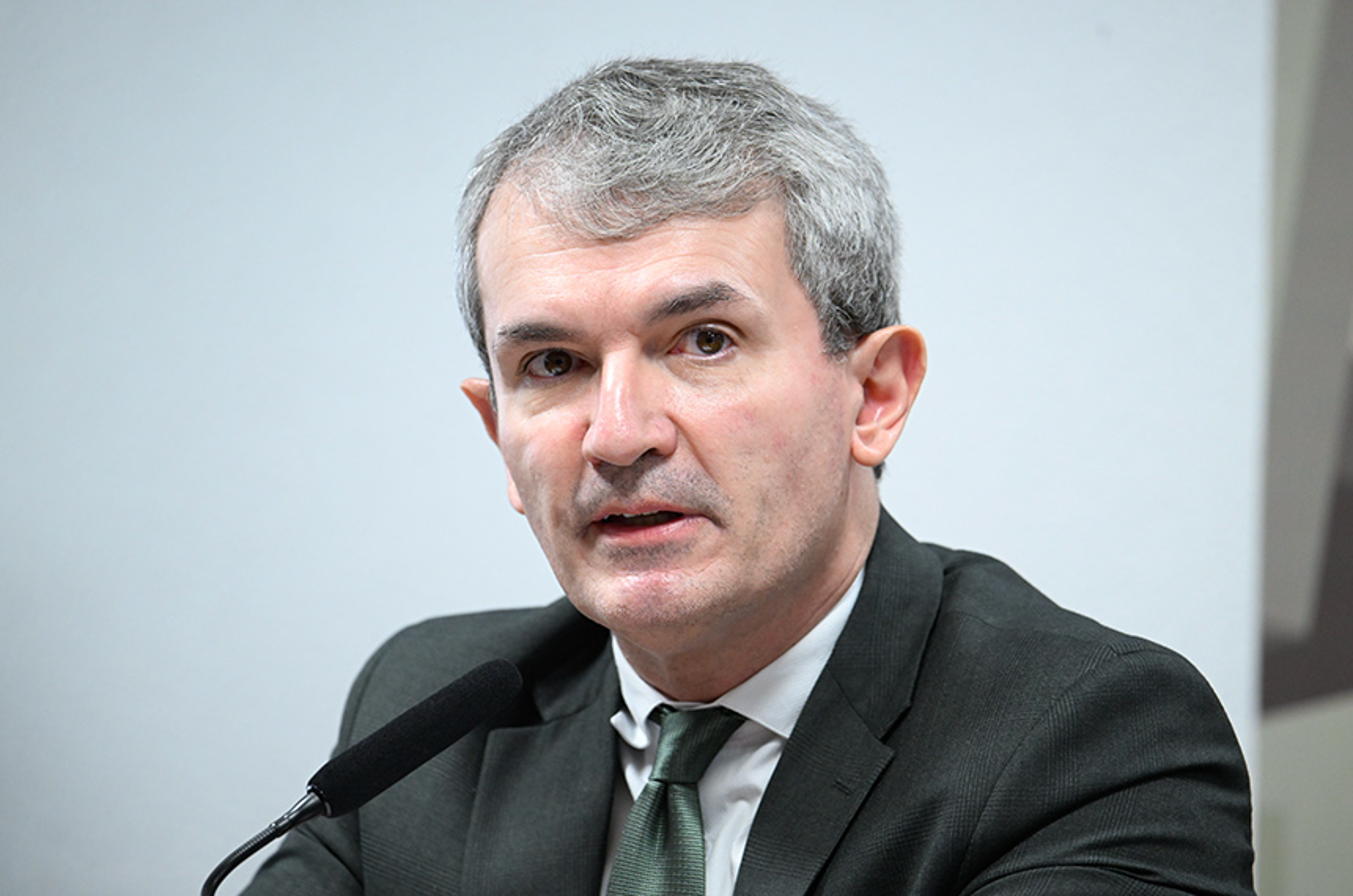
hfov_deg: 5.2
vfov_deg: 3.4
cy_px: 448
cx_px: 676
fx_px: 15005
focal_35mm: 400
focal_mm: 400
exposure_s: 1/160
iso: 4000
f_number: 4.5
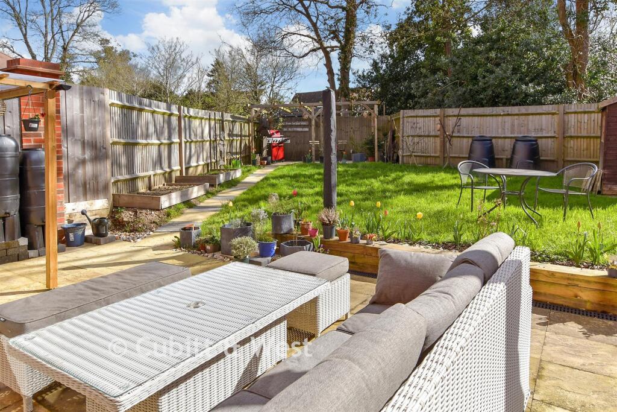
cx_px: 308
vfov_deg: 59.5
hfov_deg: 81.2
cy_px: 206
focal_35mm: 21
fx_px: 360
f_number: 8
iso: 200
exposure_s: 1/400
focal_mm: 14
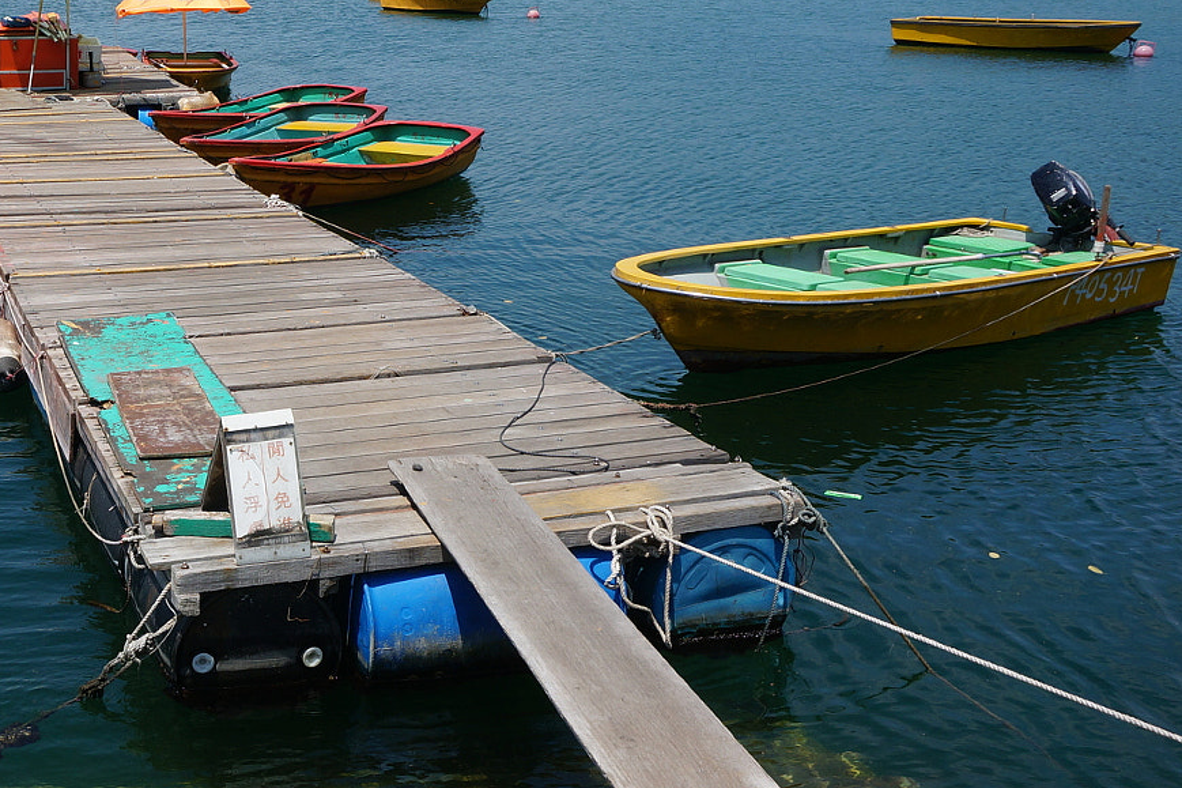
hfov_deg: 39.4
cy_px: 390
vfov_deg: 28.7
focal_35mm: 47
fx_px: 1540
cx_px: 152
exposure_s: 1/125
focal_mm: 17
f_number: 13
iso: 100
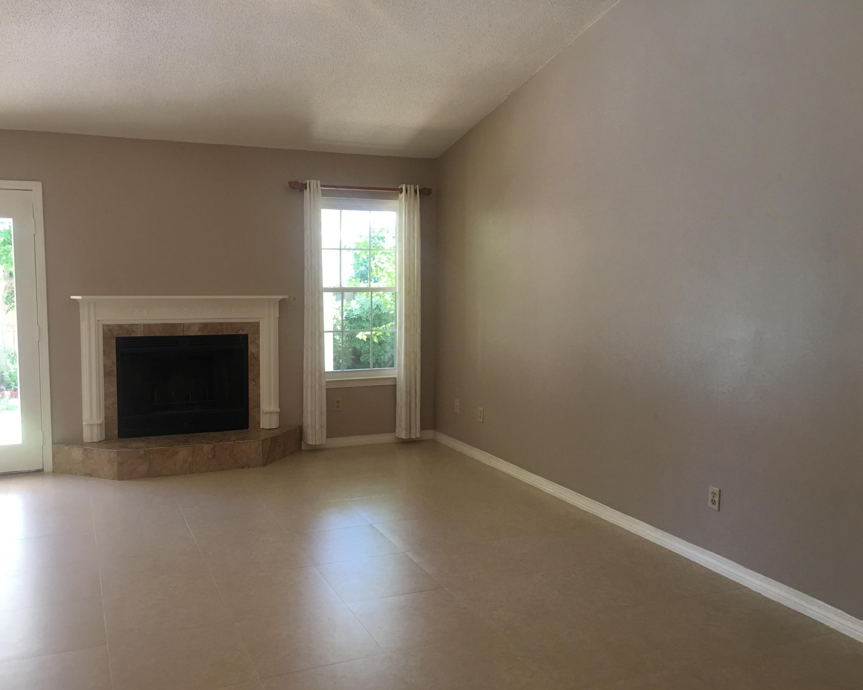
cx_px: 408
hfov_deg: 57.1
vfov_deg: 47.1
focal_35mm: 31
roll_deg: -0.3
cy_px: 351
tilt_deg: -4.7
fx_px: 792
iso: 40
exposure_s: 1/30
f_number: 2.2
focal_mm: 4.15
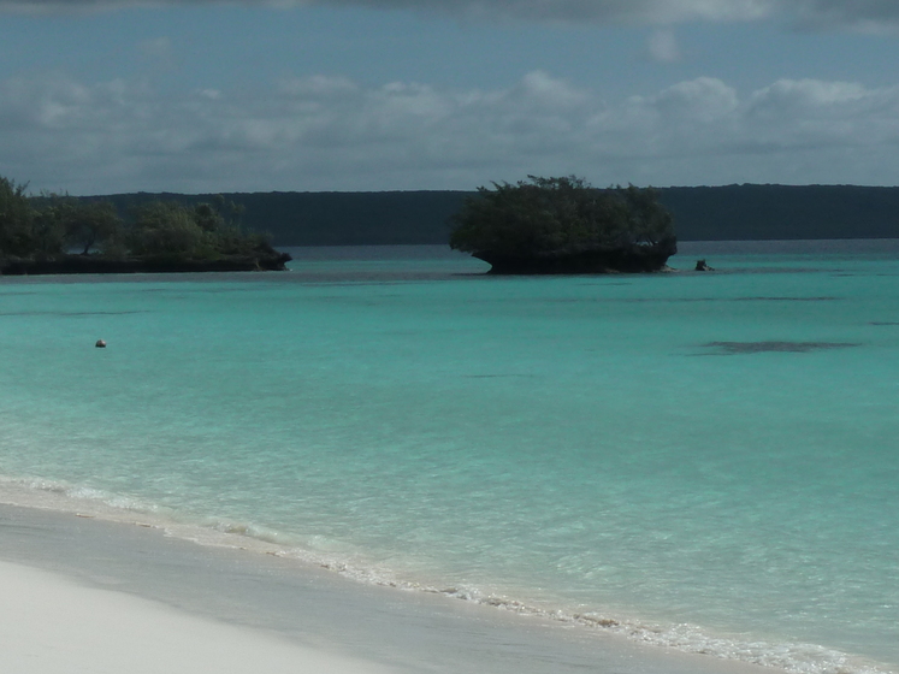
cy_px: 288
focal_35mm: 135
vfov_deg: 11.0
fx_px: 3505
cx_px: -53
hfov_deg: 14.3
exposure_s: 1/800
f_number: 6.3
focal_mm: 10.3
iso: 80
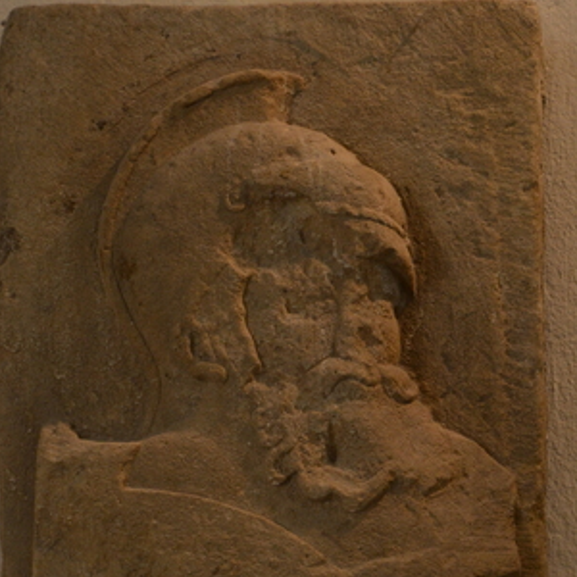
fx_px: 5318
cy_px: 402
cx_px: 281
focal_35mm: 282
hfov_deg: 6.2
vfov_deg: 6.2
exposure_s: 1/200
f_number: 5.6
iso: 1000
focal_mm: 100
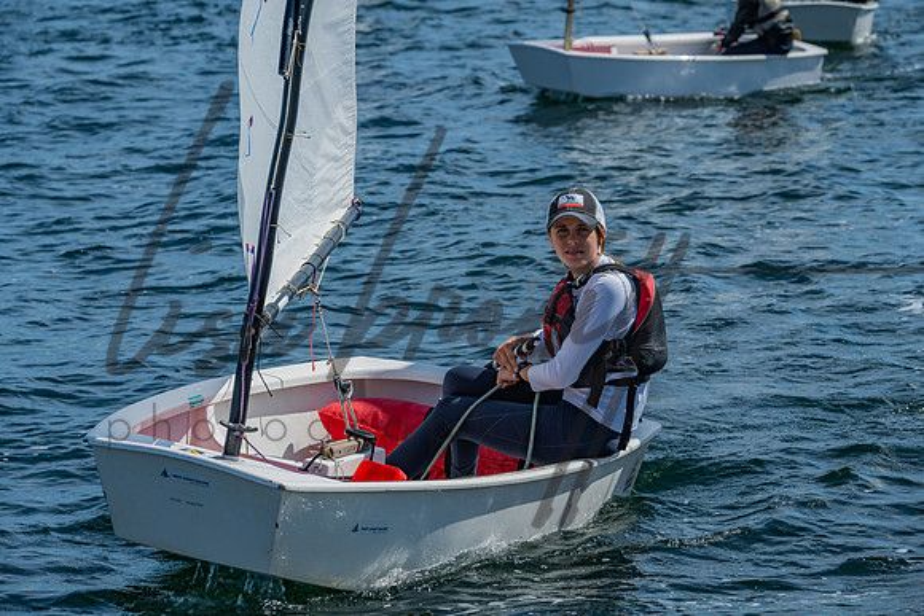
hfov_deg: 11.1
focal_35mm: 185
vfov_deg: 7.4
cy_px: 308
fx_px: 4749
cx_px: 462
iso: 100
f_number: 8
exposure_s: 1/640
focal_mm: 185
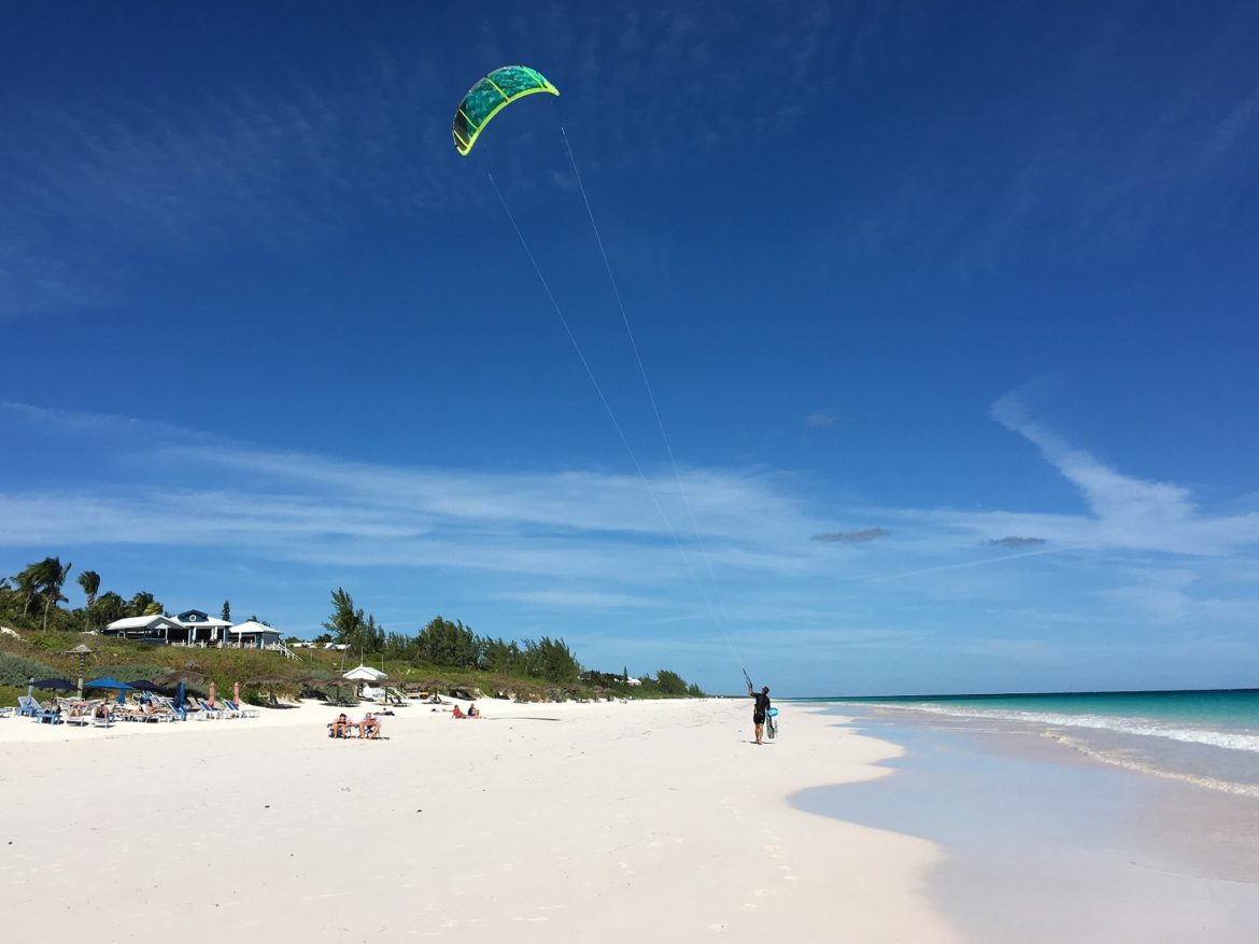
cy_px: 472
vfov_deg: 48.2
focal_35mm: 29
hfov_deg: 61.7
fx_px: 1055
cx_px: 630
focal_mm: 4.15
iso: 25
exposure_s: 1/3663
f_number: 2.2
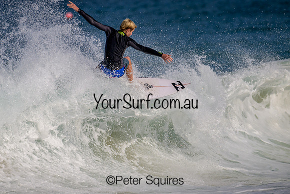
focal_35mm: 826
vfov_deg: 1.7
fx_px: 6655
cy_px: 116
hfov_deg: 2.5
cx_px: 121
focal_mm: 690
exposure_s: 1/2000
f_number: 11
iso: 320
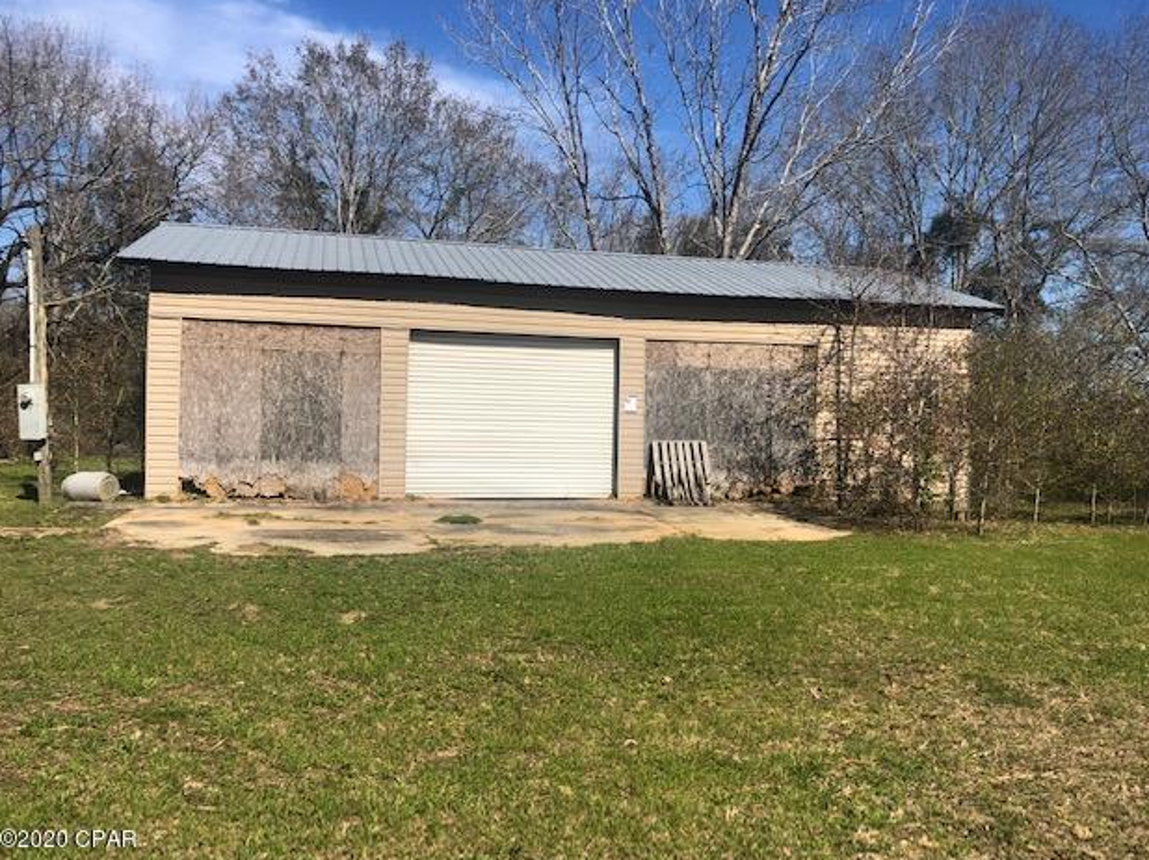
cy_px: 431
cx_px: 584
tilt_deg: -2.9
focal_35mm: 29
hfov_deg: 61.7
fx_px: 962
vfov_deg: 48.2
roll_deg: -2.3
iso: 25
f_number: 1.8
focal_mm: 3.99
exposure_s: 1/2667
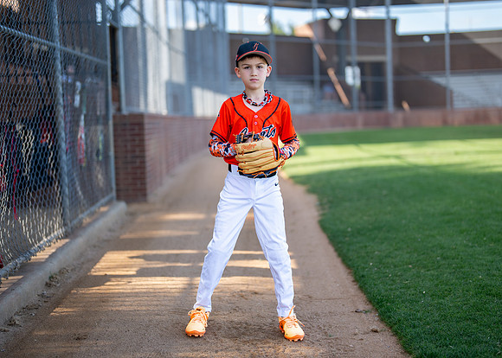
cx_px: 263
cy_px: 186
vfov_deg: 25.3
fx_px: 800
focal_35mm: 56
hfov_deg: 34.8
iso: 125
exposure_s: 1/1600
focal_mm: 50
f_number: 1.2
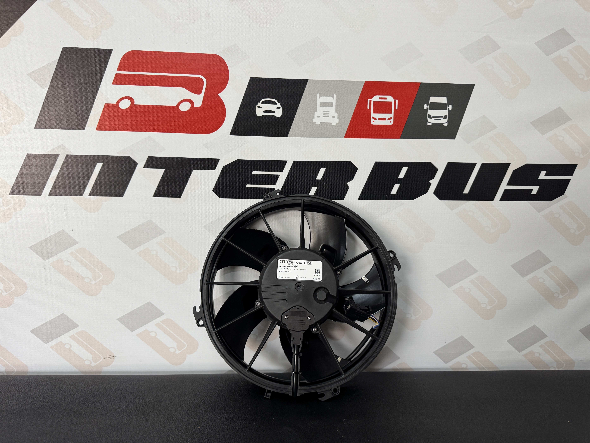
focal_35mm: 24
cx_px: 295
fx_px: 409
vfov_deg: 56.8
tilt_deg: -1.6
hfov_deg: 71.6
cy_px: 222
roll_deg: +0.0
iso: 200
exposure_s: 1/60
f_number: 1.78
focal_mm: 6.76
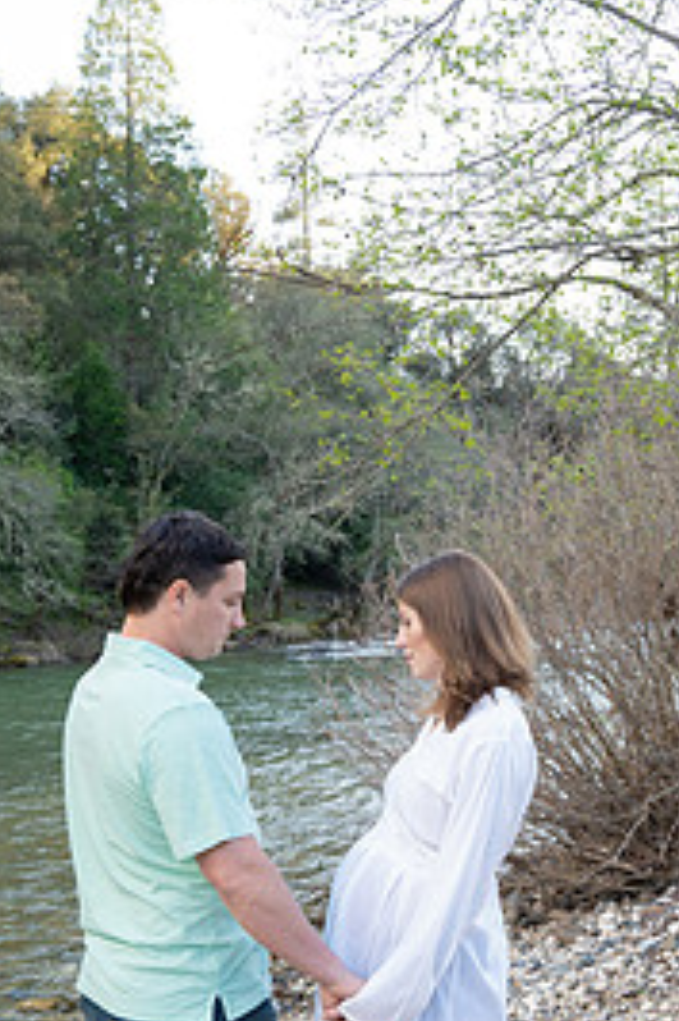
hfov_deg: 30.1
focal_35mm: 44
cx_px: 495
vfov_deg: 44.5
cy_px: 499
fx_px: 1246
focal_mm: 26
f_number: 4.5
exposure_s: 1/125
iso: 500
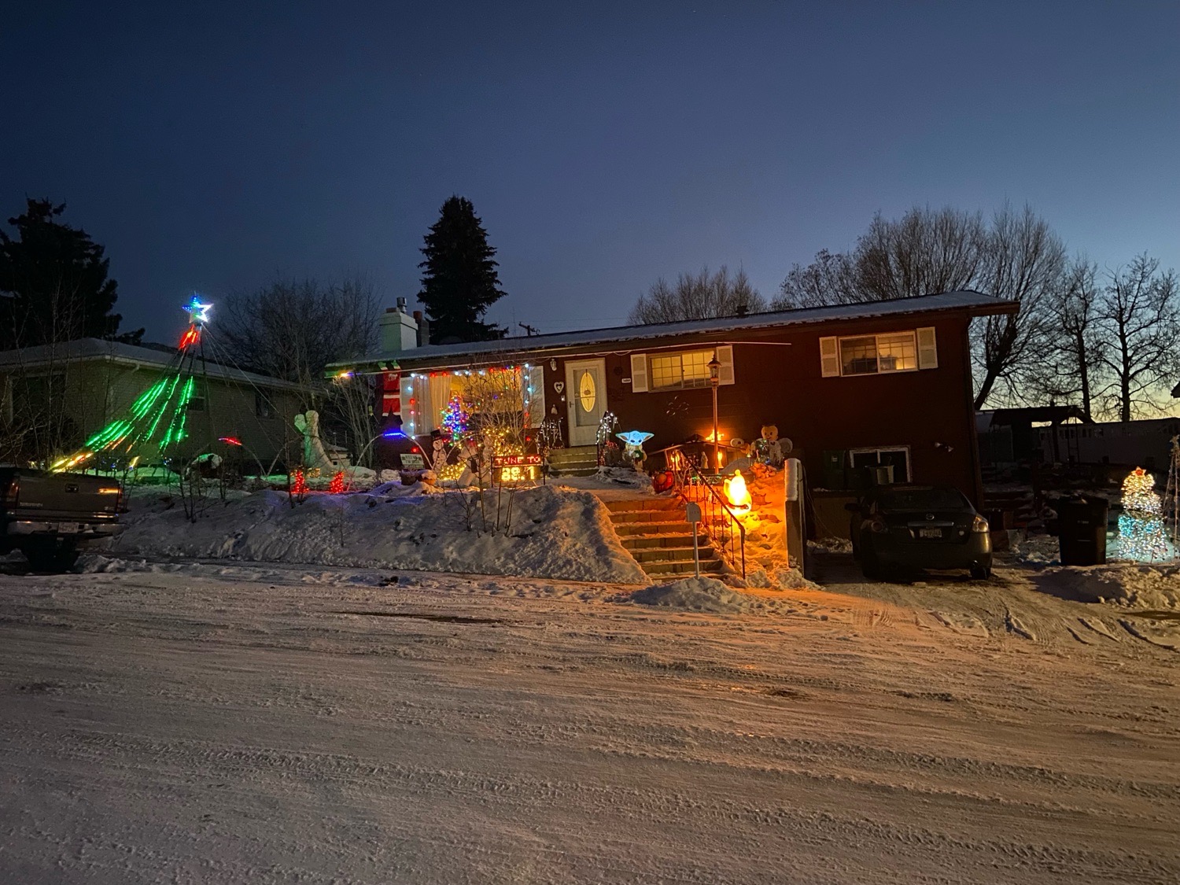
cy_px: 442
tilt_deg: +3.7
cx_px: 590
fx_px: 886
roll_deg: +2.9
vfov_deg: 53.1
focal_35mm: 26
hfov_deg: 67.3
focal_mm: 4.25
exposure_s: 1/15
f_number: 1.8
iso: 1000
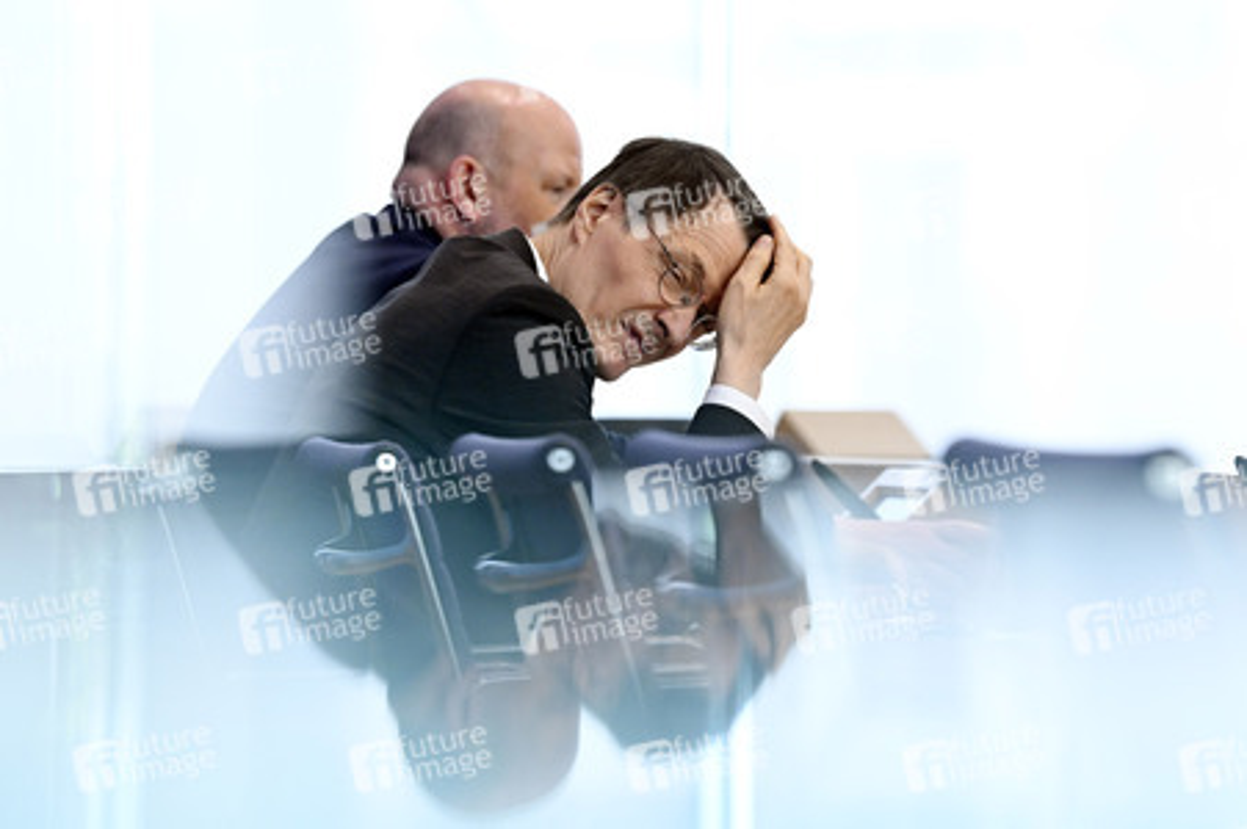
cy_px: 414
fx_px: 5884
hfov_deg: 12.1
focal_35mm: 170
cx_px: 624
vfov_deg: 8.1
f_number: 5.6
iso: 3200
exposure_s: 1/800
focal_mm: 170
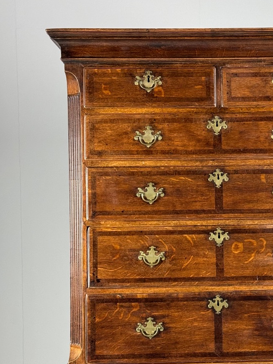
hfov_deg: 18.5
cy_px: 235
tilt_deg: -1.9
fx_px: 830
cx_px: 219
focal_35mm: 79
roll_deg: +1.7
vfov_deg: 24.6
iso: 200
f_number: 1.78
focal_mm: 6.76
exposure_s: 1/33
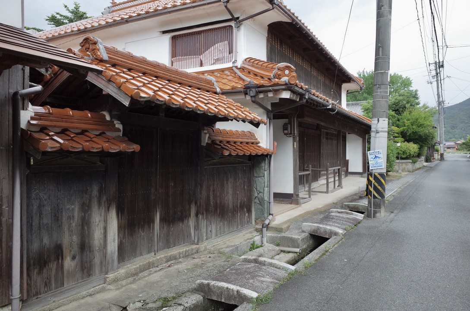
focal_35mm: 28
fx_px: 365
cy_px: 156
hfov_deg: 65.6
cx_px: 235
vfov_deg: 46.2
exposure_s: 1/100
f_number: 5.6
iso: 200
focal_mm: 18.3
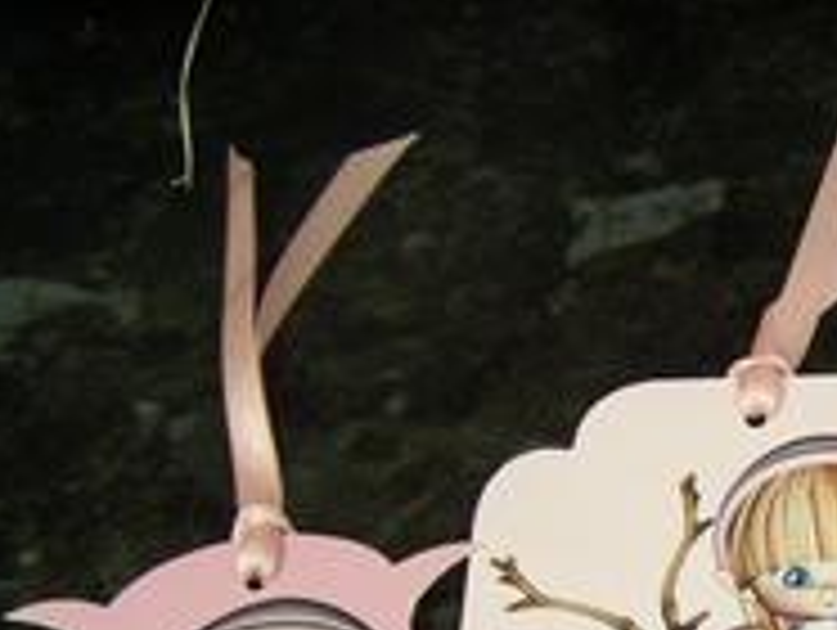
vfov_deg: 15.5
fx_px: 2227
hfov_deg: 20.3
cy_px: 756
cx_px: 918
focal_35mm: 92
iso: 140
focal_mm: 6.3
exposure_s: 1/10
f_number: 2.8
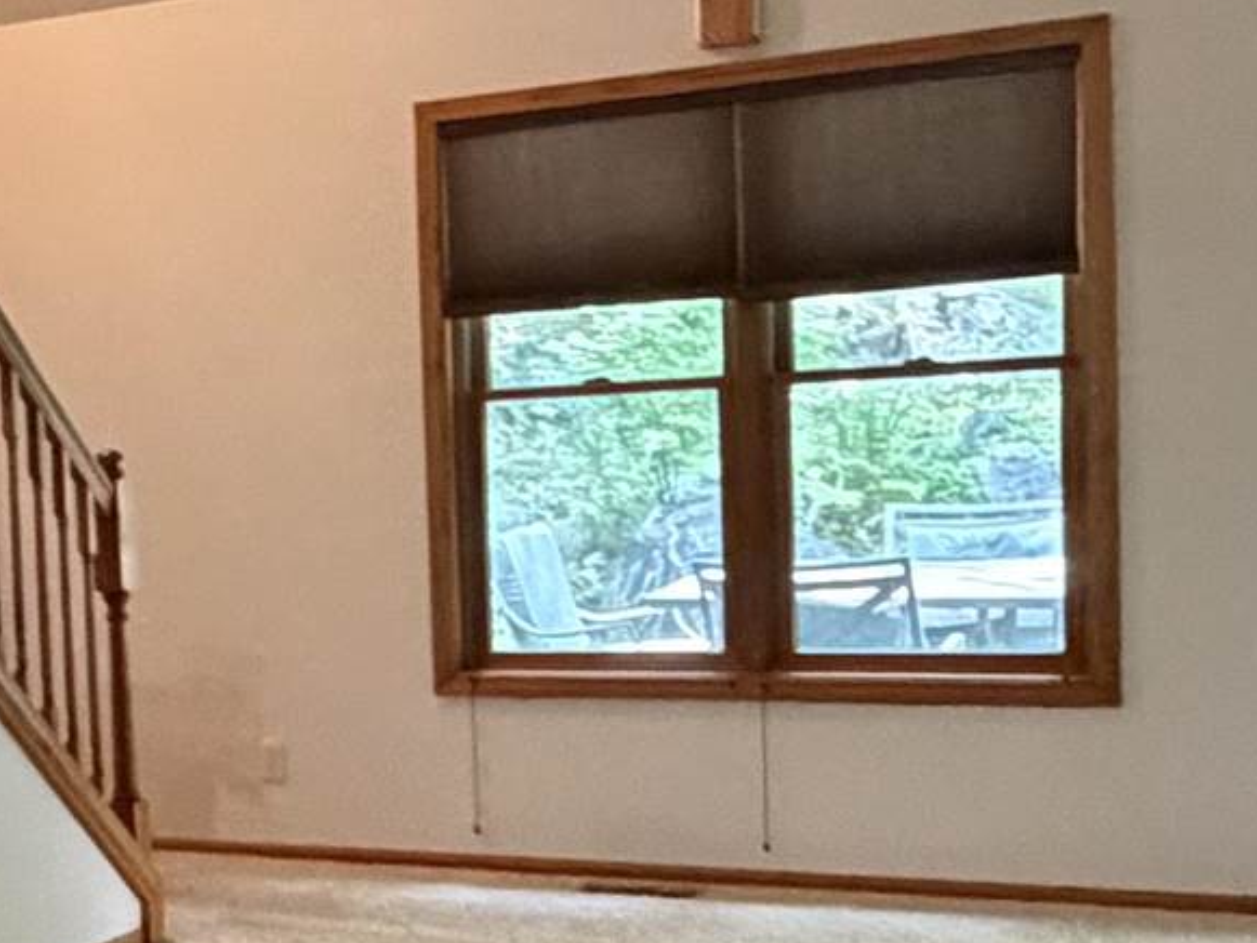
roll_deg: +3.8
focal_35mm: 74
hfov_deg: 22.8
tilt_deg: -5.2
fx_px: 2688
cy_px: 655
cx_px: -463
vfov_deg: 19.8
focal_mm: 2.22
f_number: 2.2
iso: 640
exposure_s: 1/60
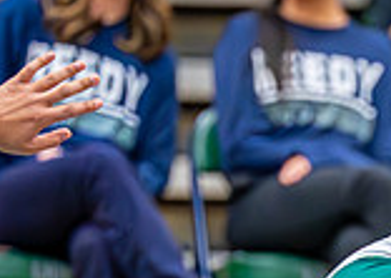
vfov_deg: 2.0
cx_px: 538
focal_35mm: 714
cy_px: 338
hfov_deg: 2.8
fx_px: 7918
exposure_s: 1/1000
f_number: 2.8
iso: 6400
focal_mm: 162
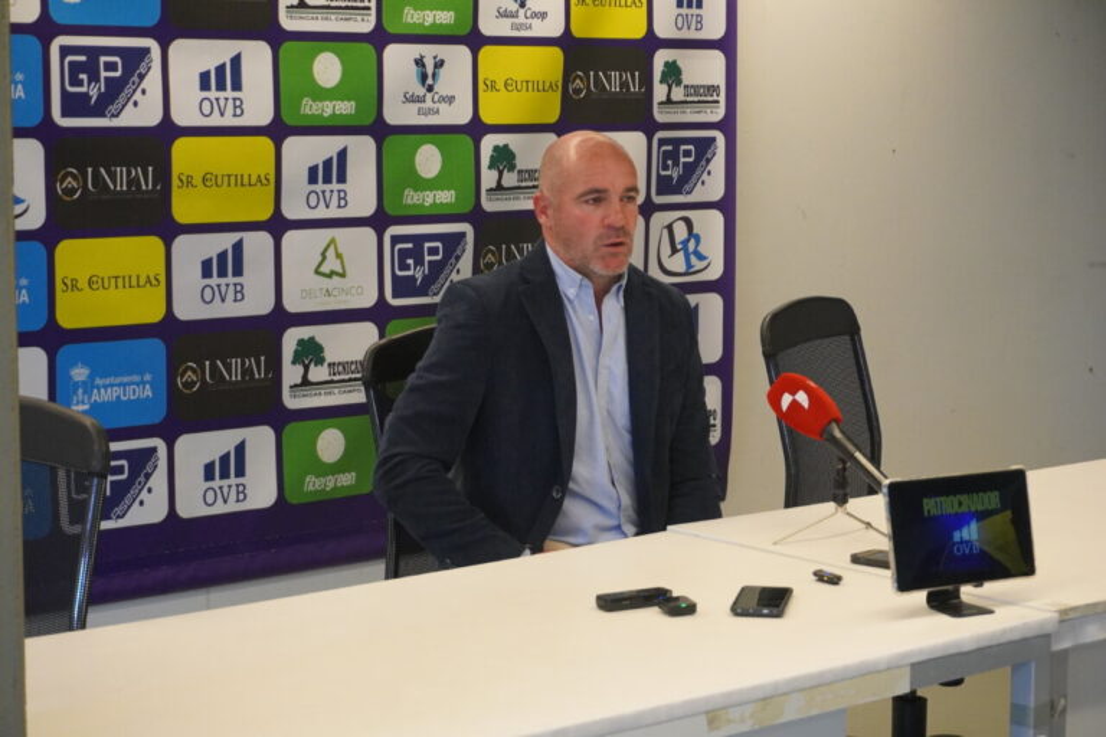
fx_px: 2304
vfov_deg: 18.2
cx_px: 553
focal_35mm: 75
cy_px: 368
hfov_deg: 27.0
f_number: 5.6
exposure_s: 1/160
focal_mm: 50
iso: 3200
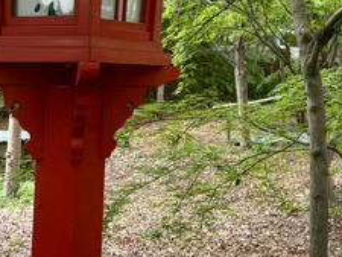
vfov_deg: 17.8
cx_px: 330
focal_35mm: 81
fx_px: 801
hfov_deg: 23.3
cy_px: 8
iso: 200
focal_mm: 5.96
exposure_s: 1/60
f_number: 1.6
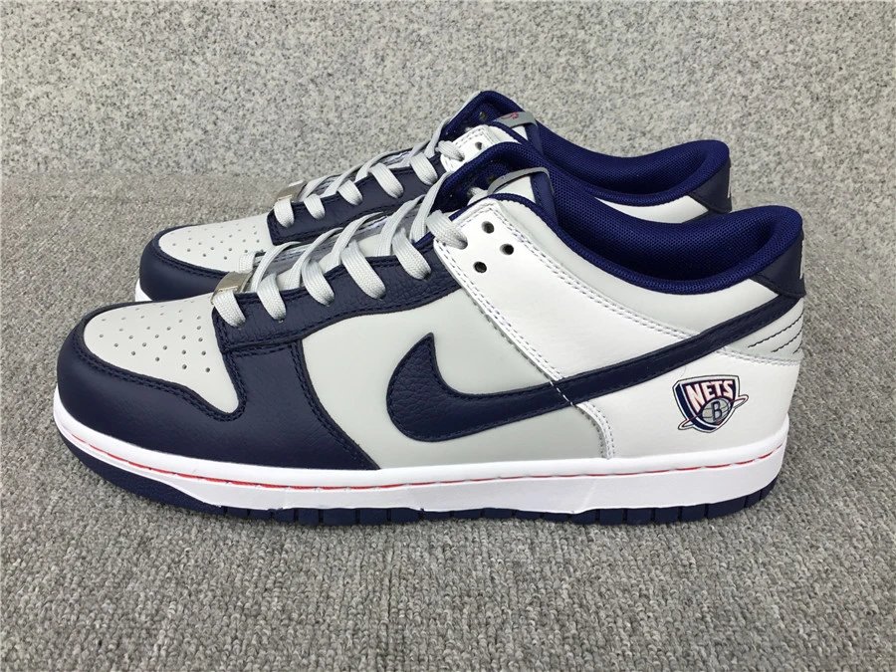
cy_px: 336
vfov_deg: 45.4
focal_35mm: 31
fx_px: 802
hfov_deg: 58.4
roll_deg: -2.6
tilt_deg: -26.9
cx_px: 448
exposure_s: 1/50
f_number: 2.4
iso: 25
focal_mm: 3.3
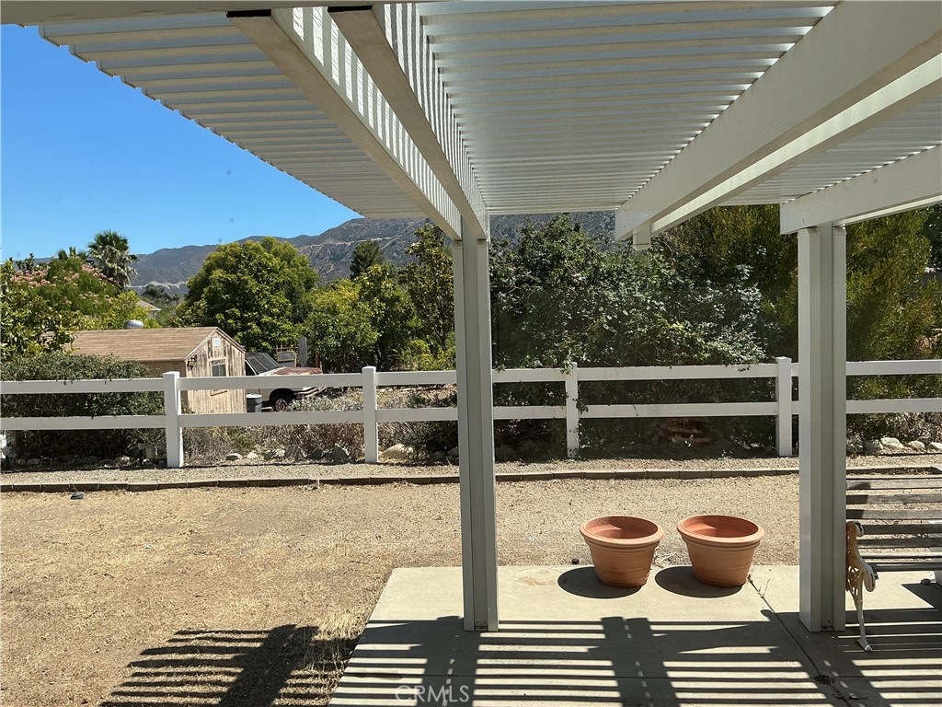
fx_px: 789
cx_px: 471
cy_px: 354
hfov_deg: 61.7
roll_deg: +1.6
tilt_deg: -3.6
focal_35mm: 29
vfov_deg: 48.2
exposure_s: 1/1377
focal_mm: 3
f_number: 1.8
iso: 25
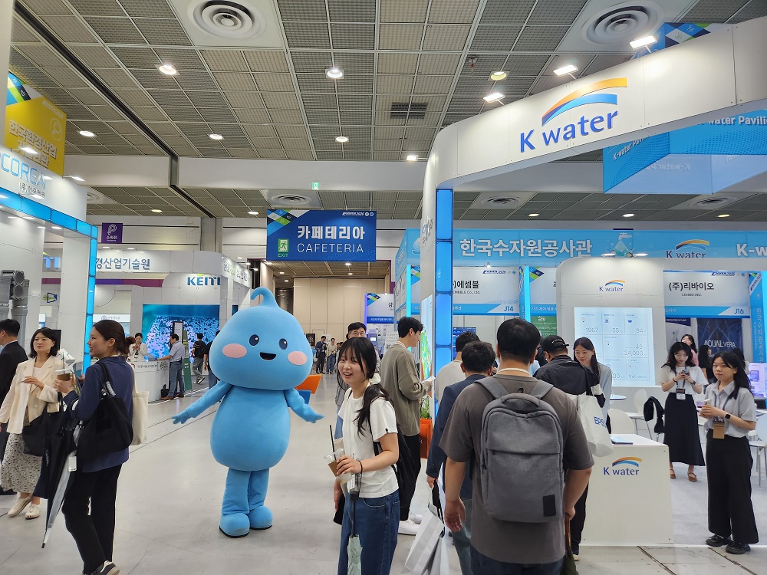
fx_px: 510
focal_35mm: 23
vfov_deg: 58.9
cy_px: 288
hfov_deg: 73.9
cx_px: 384
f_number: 1.8
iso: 100
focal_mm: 5.4
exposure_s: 1/120
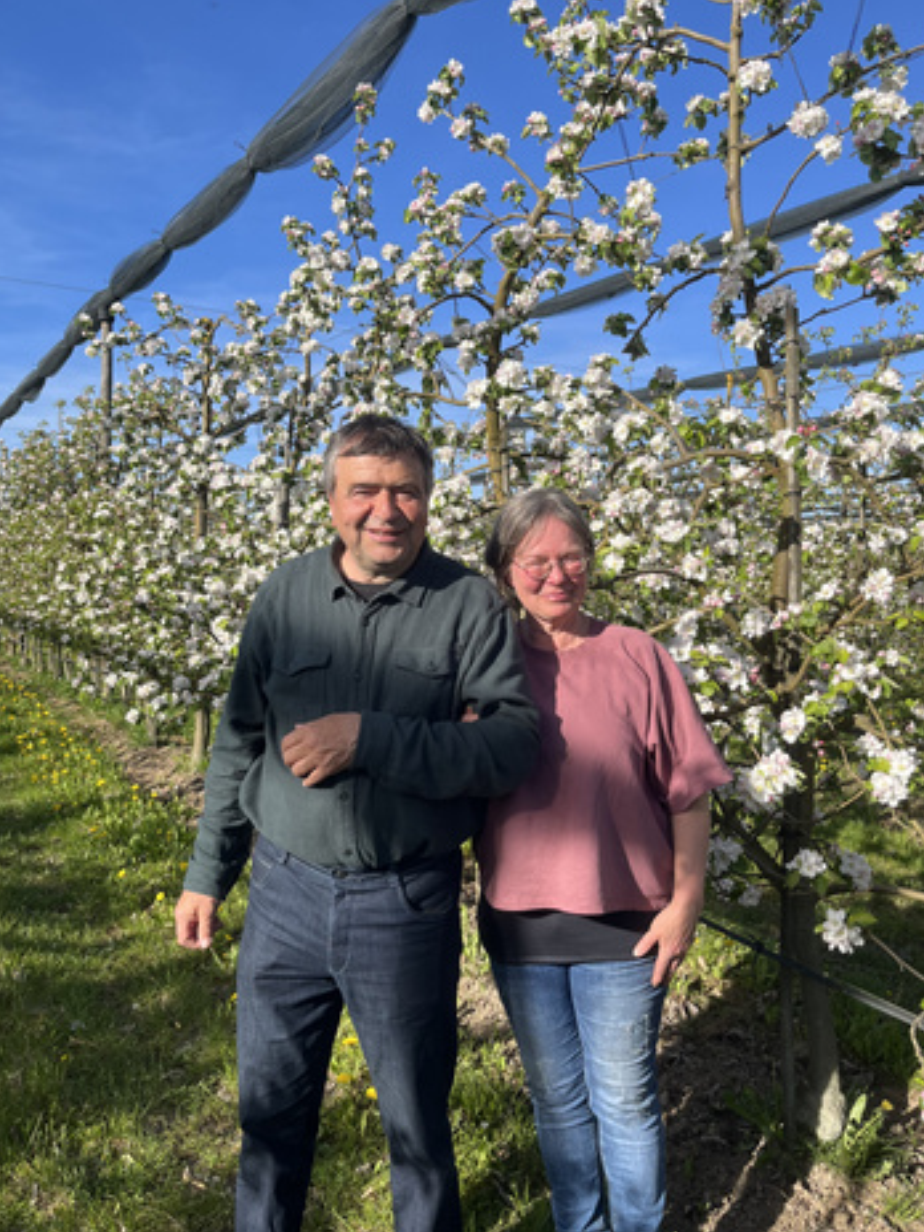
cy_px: 600
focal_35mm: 28
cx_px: 477
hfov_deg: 49.7
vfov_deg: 63.4
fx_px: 997
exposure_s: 1/2309
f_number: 1.6
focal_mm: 5.1
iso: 50
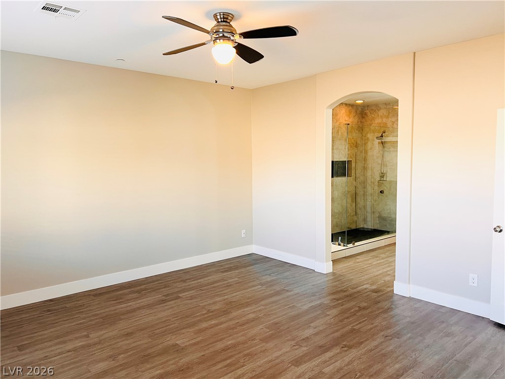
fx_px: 379
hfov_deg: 67.3
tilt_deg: -4.6
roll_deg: +0.9
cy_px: 190
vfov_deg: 53.1
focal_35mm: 26
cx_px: 252
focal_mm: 5.7
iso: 100
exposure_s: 1/60
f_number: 1.5
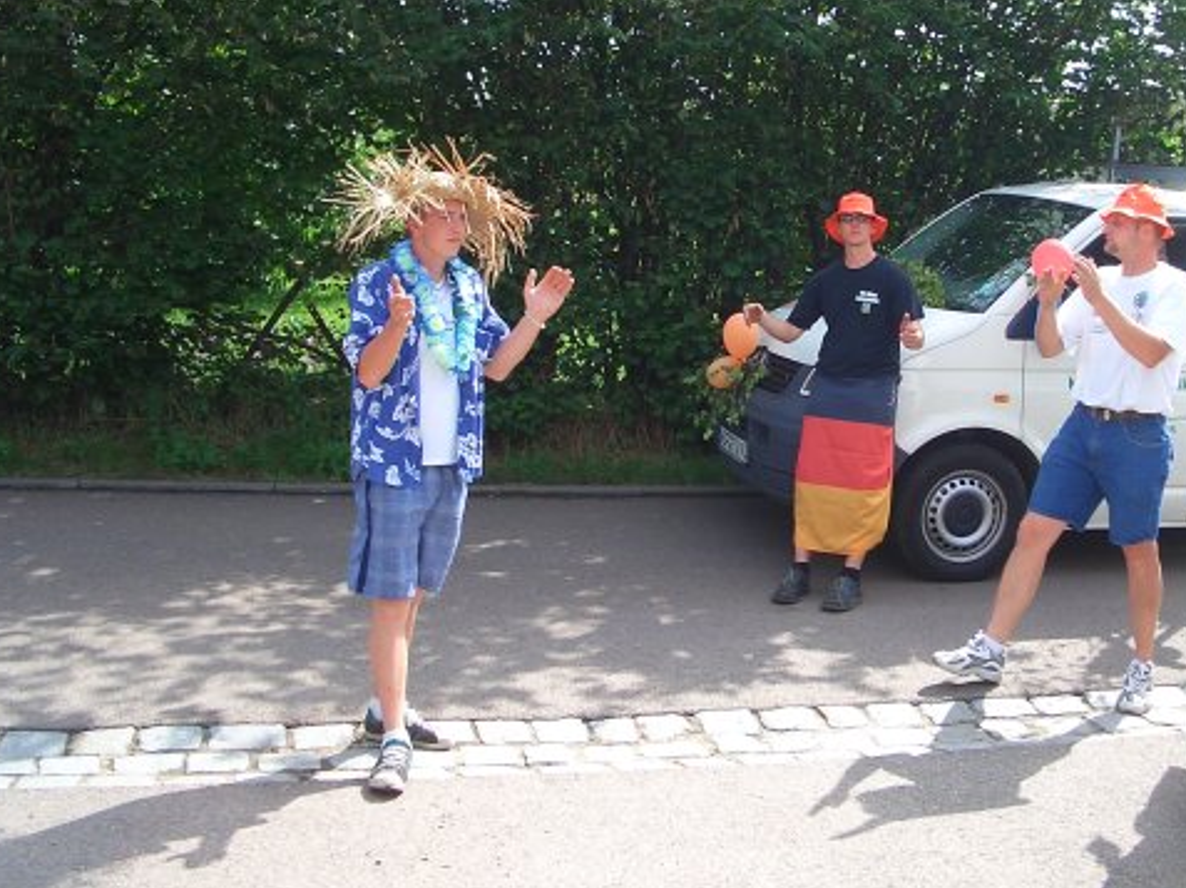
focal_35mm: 47
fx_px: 1609
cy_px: 308
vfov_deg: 30.6
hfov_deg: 40.1
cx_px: 763
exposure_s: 1/200
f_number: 4.3
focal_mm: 5.8
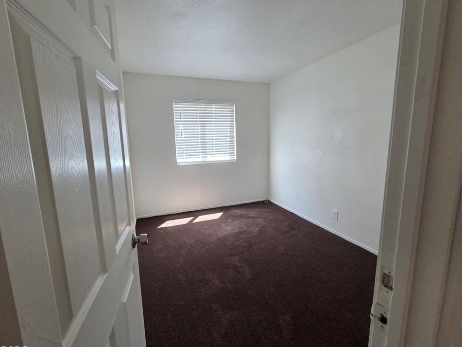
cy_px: 171
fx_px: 187
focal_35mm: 14
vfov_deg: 85.7
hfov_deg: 102.0
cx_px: 223
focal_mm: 2.2
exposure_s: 1/60
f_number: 2.2
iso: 320
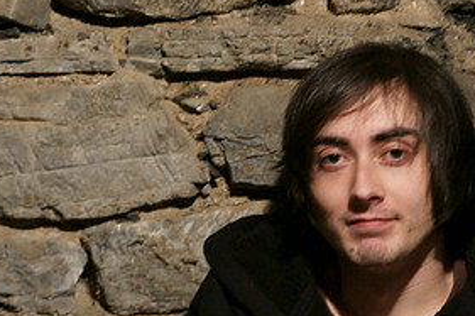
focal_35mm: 186
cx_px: 194
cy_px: 199
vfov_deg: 7.4
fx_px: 2453
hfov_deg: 11.1
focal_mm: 60
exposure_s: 1/25
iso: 1600
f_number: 2.8
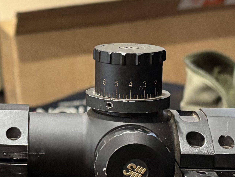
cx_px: -8
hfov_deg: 16.6
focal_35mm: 116
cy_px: 58
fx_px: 787
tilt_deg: -9.9
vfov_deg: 12.8
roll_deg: +6.4
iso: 500
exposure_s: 1/33
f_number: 1.6
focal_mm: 5.96
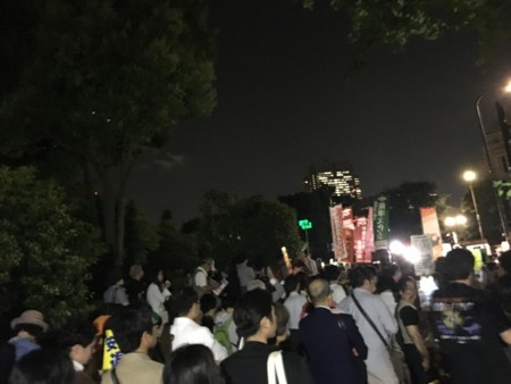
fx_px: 428
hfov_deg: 61.6
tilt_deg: +16.0
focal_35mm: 29
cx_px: 256
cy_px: 192
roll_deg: +5.9
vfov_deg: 48.3
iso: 800
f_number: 2.2
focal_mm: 4.15
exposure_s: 1/15
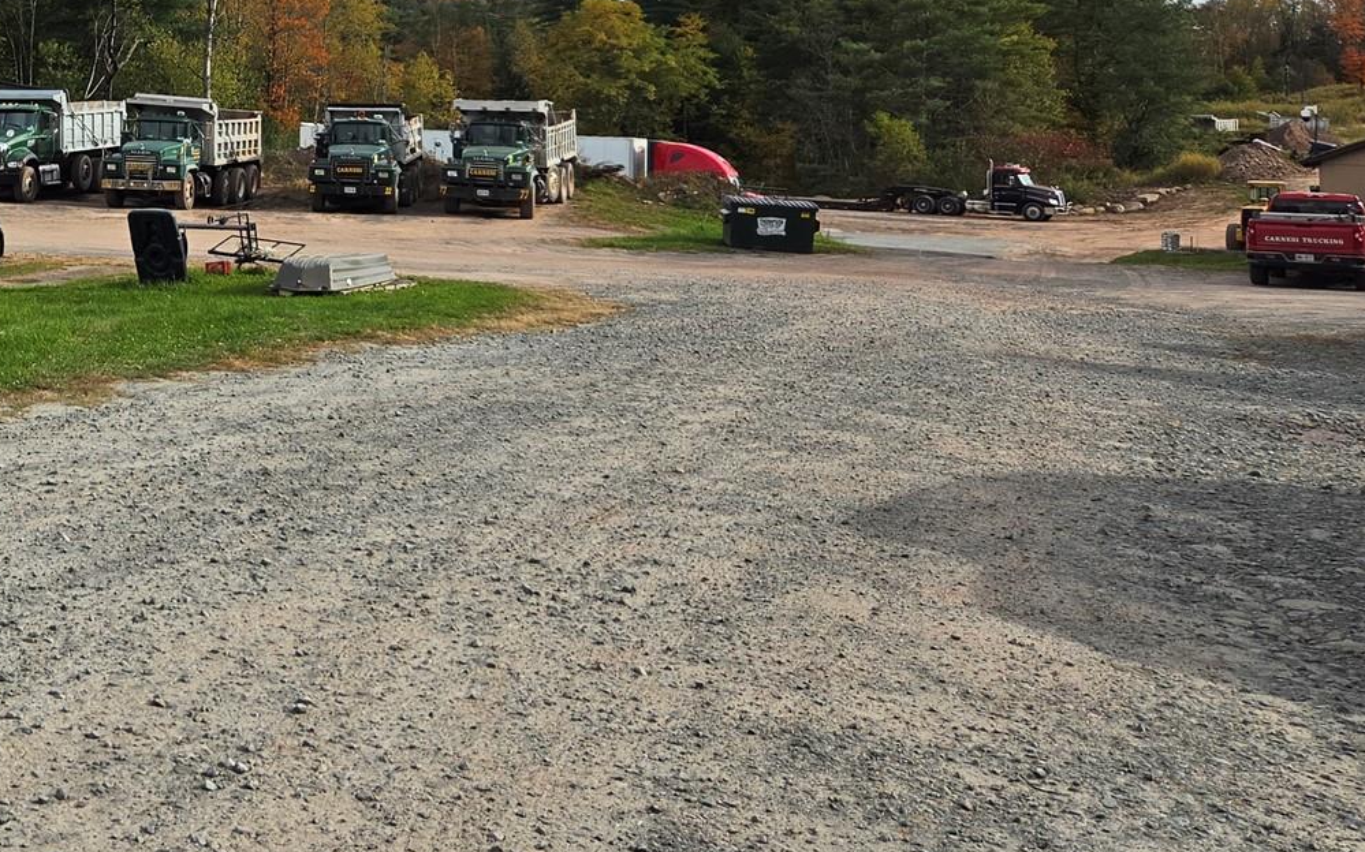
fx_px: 1860
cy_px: -10
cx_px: -20
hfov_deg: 36.1
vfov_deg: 24.6
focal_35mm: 50
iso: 80
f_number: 1.8
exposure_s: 1/3697
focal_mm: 5.4
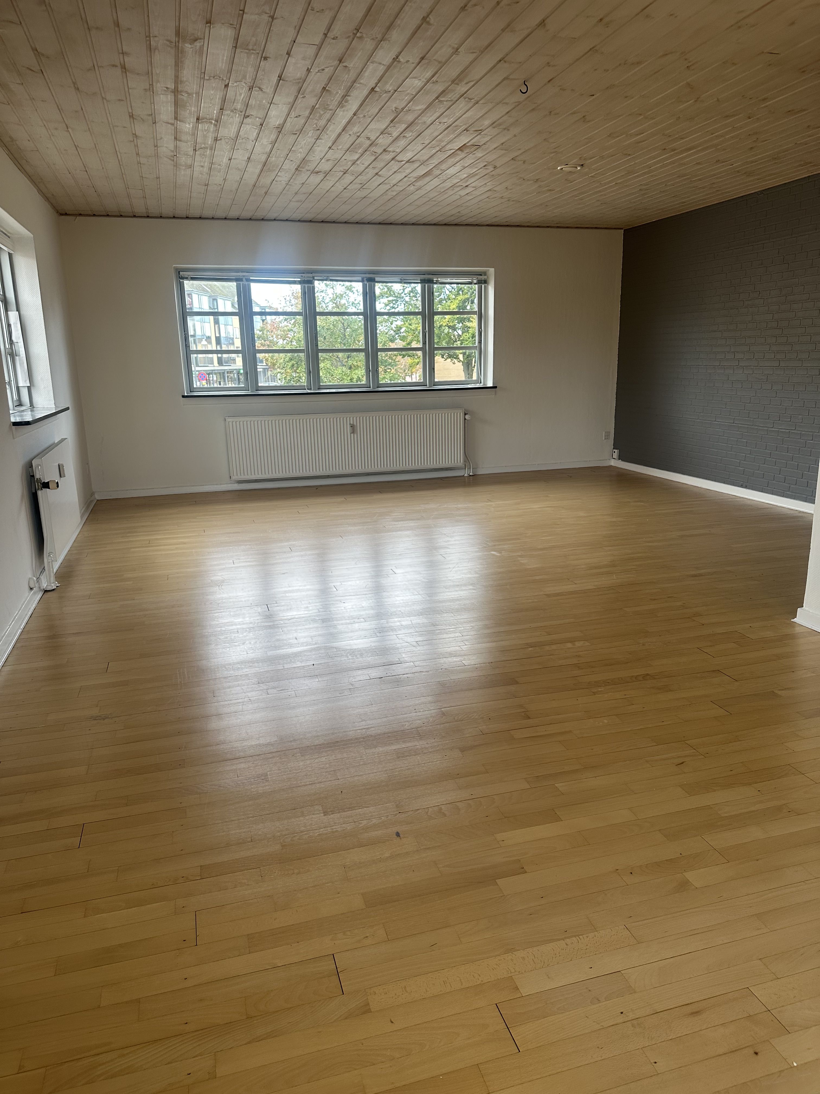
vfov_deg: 71.6
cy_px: 547
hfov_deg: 56.8
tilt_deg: -14.5
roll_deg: +1.3
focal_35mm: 24
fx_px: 758
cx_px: 410
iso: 100
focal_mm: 6.86
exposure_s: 1/121
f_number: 1.78
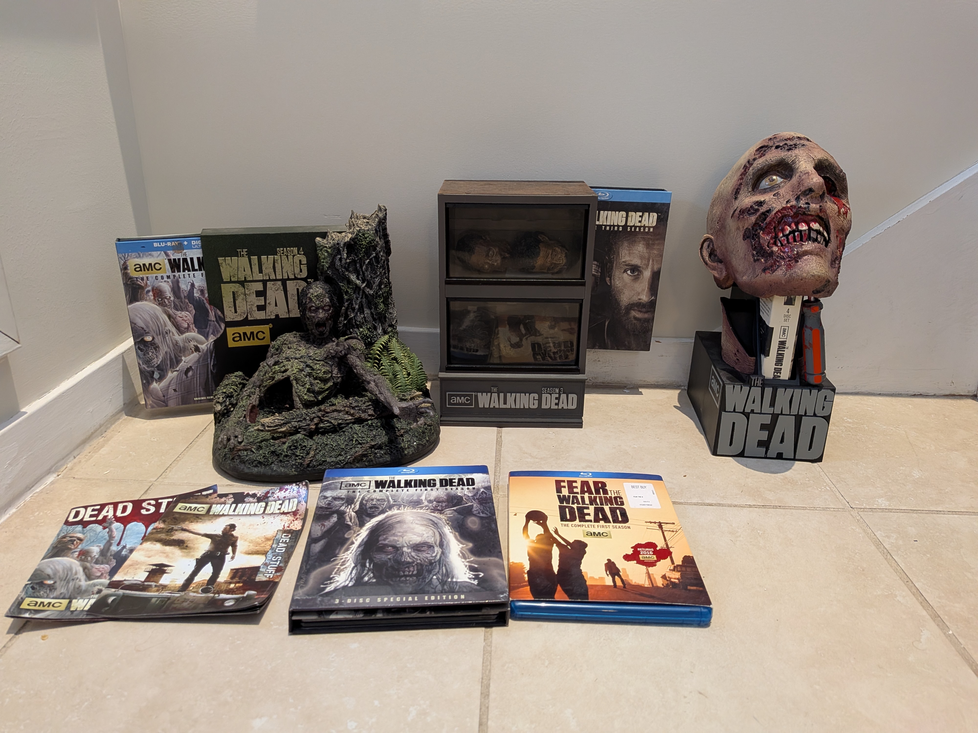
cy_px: 366
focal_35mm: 24
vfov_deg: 56.8
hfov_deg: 71.6
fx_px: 678
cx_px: 489
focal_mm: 4.53
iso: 287
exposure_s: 1/30
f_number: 1.7
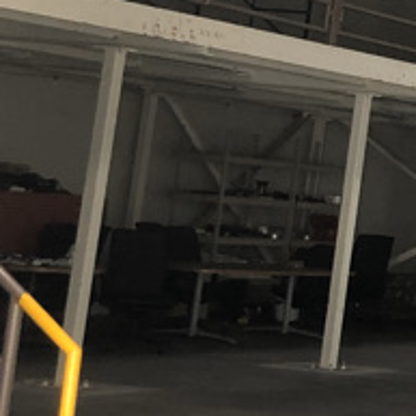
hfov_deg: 10.8
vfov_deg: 13.3
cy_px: 112
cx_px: 1071
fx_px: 1781
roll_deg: -6.6
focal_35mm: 131
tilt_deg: +5.9
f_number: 1.8
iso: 25
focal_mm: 3.99
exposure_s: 1/30
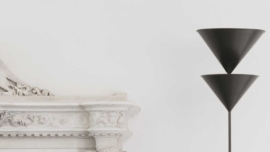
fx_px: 1002
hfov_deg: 14.9
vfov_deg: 8.6
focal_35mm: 140
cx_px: -35
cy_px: 142
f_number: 6.8
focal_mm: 21
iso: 200
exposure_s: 8
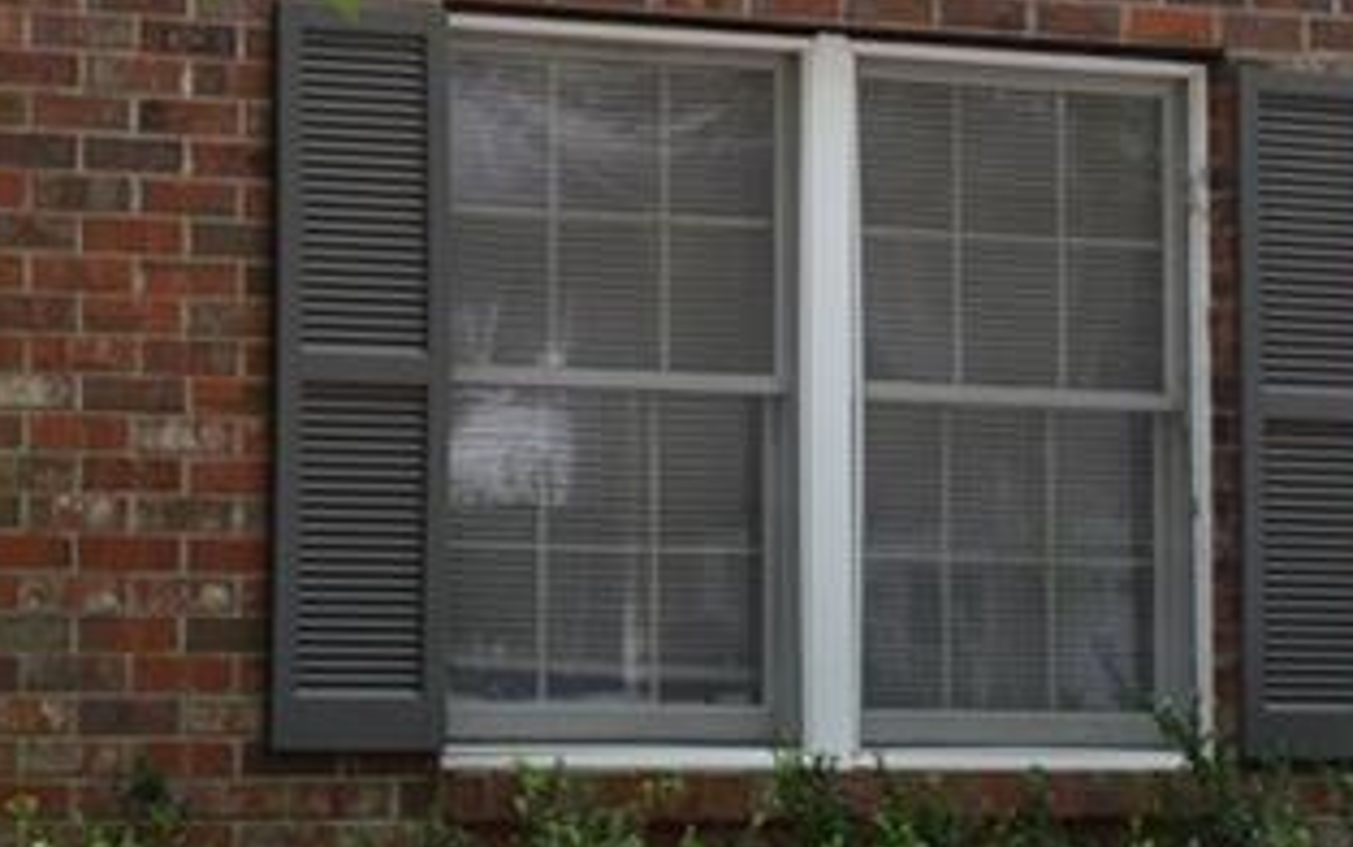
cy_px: -86
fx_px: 5903
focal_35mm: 160
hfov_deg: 13.1
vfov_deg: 8.1
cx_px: 428
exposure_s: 1/250
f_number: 8
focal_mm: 32
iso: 400
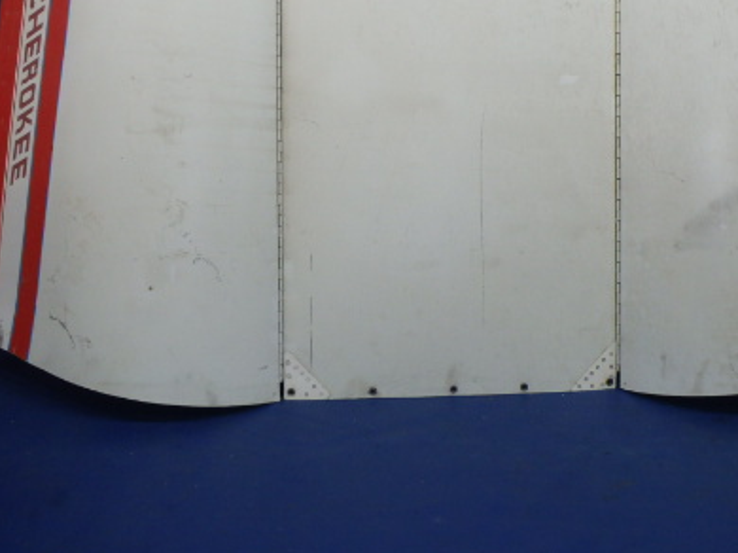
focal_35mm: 46
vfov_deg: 30.9
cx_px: 439
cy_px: 136
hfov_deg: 41.1
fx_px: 980
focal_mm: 5
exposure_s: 1/40
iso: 200
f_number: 3.9
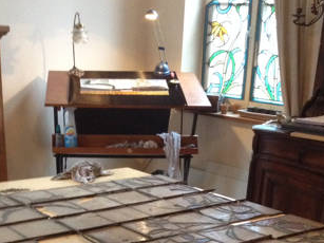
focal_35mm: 76
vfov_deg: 18.0
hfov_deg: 25.6
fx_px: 711
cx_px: 119
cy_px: 325
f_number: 2.4
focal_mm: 4.28
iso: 400
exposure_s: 1/20
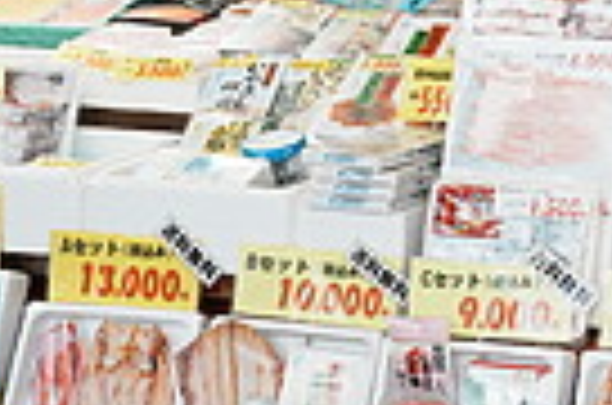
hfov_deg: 11.1
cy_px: -432
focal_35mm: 164
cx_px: 1300
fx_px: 2789
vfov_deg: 7.9
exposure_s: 1/200
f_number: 2.8
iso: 250
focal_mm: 28.6
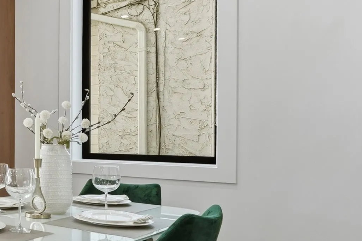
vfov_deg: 30.3
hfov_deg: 31.3
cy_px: 169
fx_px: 440
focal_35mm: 44
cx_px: -136
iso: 100
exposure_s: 1/2
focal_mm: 14.6
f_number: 8
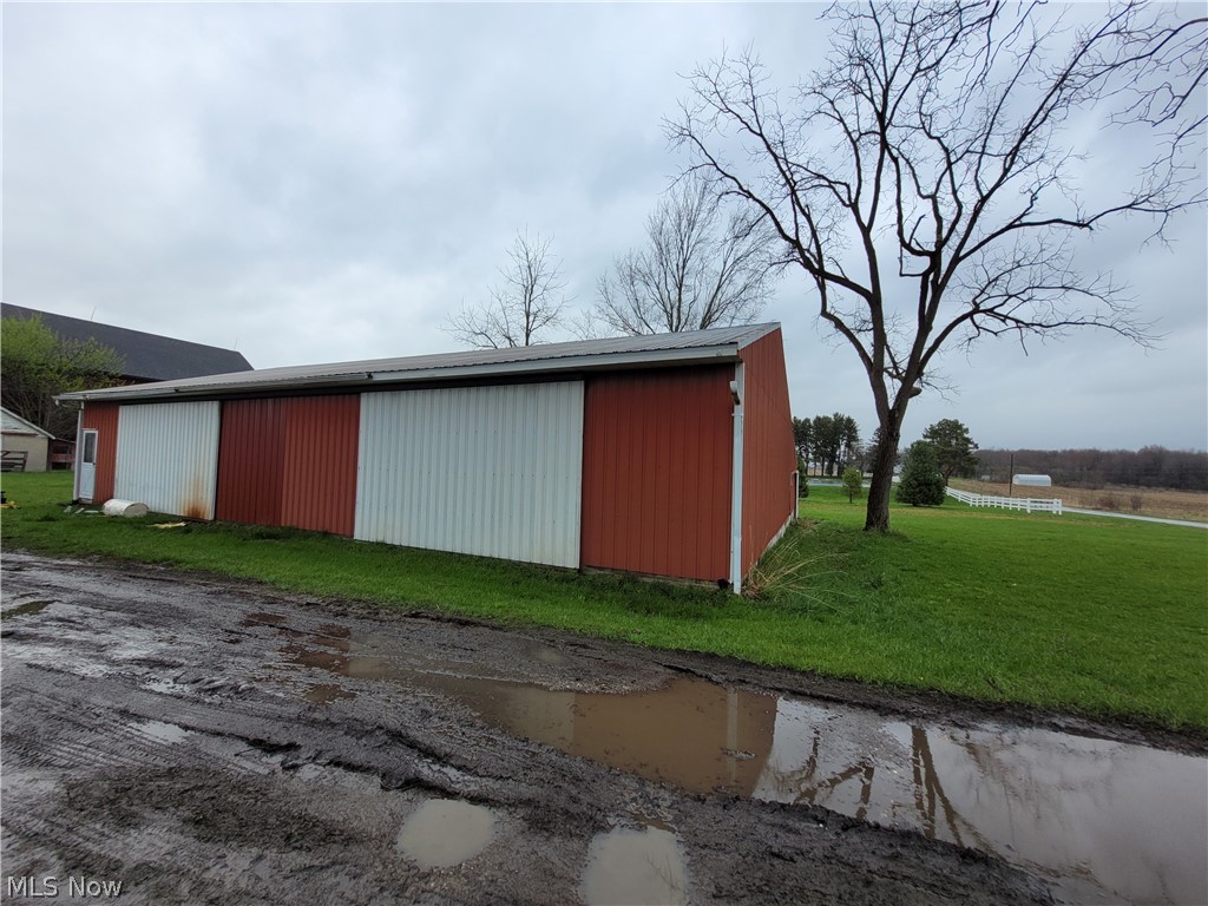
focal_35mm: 13
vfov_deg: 89.9
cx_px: 604
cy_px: 453
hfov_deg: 106.2
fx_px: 454
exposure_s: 1/390
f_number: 2.2
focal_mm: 1.74
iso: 40
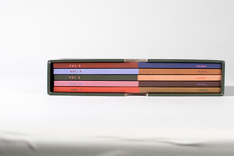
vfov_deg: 14.7
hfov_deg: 21.9
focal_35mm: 93
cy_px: 74
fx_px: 605
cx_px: 127
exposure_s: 1/250
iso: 200
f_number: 13
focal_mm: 50
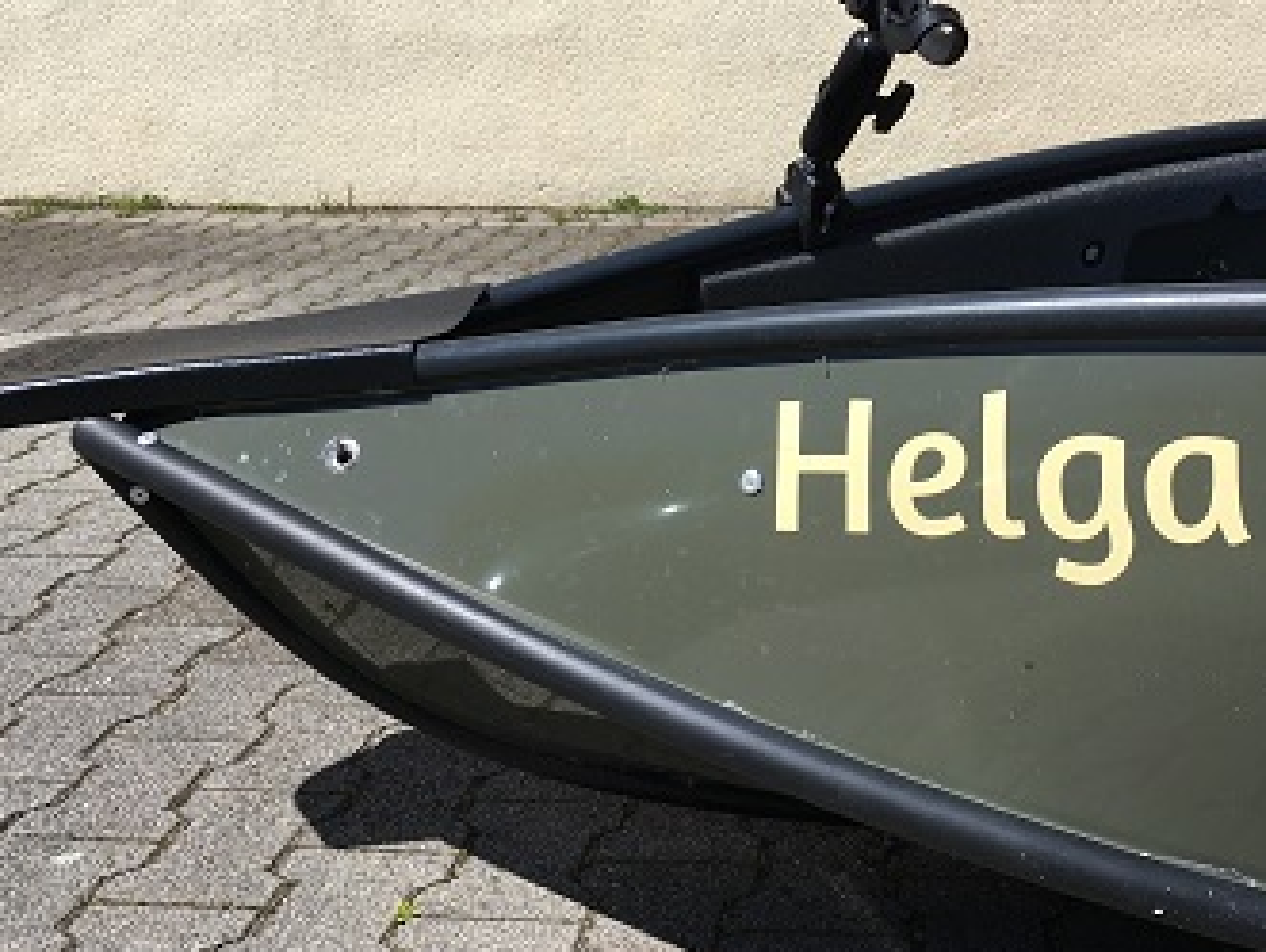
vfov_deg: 34.1
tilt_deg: -10.7
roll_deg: +1.4
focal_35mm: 42
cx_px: 826
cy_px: 314
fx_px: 1538
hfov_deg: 44.2
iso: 25
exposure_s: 1/1748
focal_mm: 4.15
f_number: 2.2
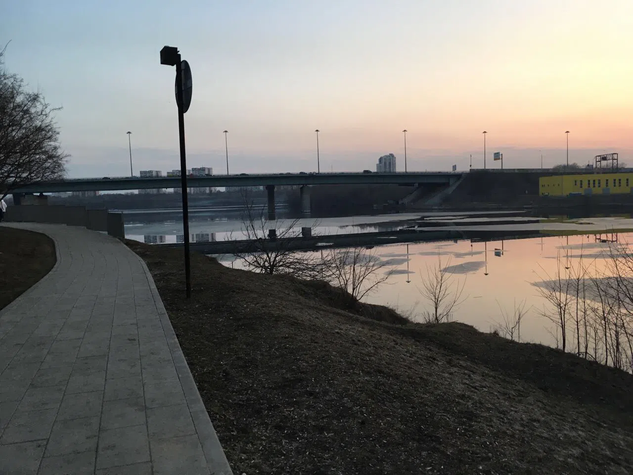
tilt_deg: -6.1
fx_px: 530
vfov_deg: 48.2
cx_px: 316
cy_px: 238
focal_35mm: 29
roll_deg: +3.7
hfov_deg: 61.7
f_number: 2.2
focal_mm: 4.15
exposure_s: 1/33
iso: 40
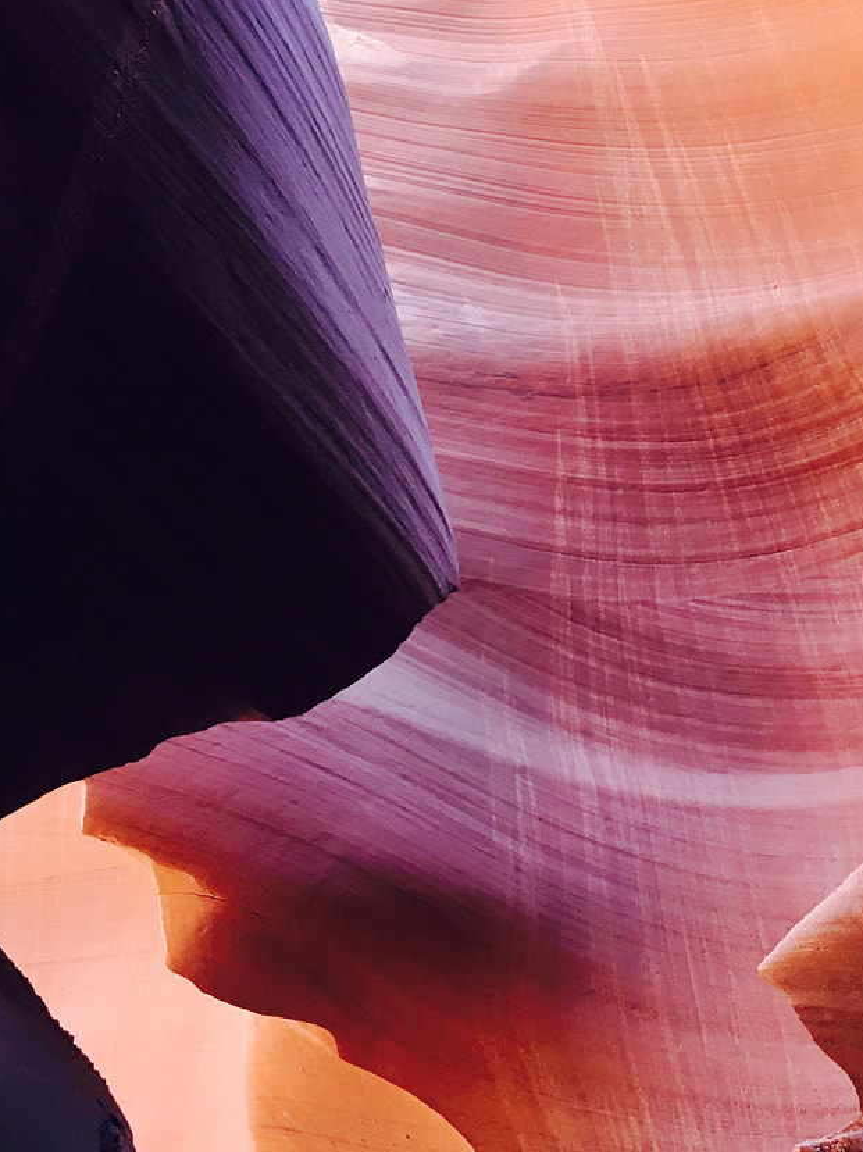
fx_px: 1863
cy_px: 407
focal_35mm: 56
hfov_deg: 25.8
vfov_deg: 34.1
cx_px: 628
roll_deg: +10.1
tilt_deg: +33.8
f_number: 2.2
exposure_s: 1/33
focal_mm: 4.15
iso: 80
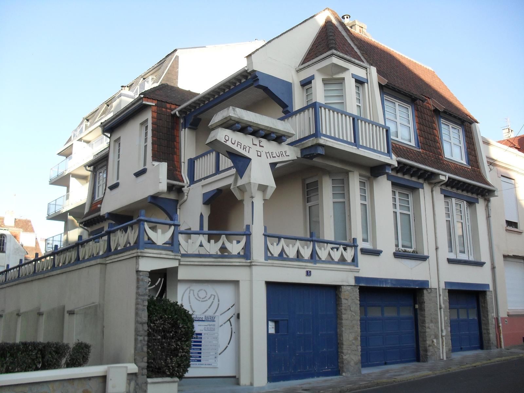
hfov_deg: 52.6
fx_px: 530
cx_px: 262
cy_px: 196
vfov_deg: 40.7
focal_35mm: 35
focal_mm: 6.3
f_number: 3.2
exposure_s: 1/350
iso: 100
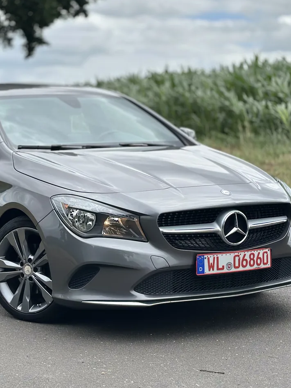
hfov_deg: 18.1
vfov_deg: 24.1
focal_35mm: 81
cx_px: 88
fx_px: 908
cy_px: 162
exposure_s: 1/5882
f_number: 1.78
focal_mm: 6.86
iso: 80
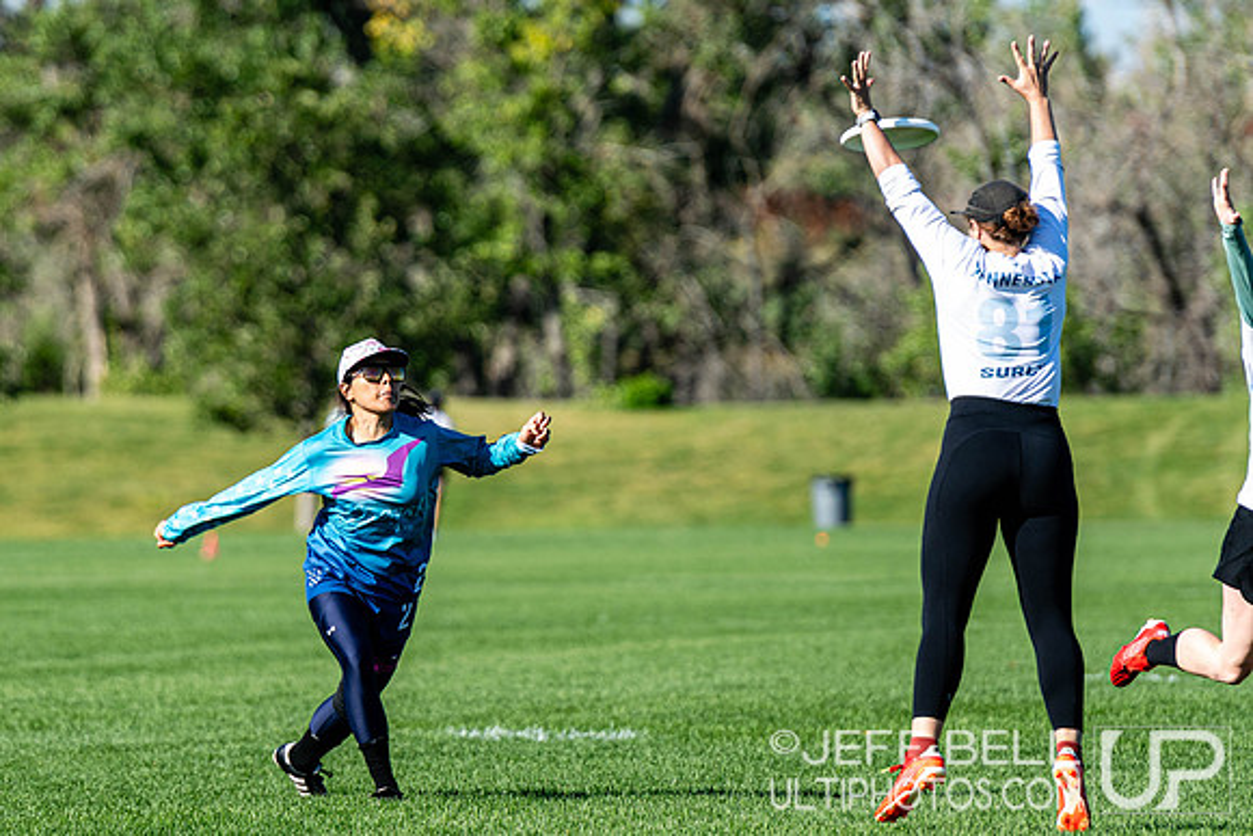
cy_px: 398
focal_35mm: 409
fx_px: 14236
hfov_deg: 5.0
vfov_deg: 3.4
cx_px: 399
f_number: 3.2
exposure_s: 1/1000
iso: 100
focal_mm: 200
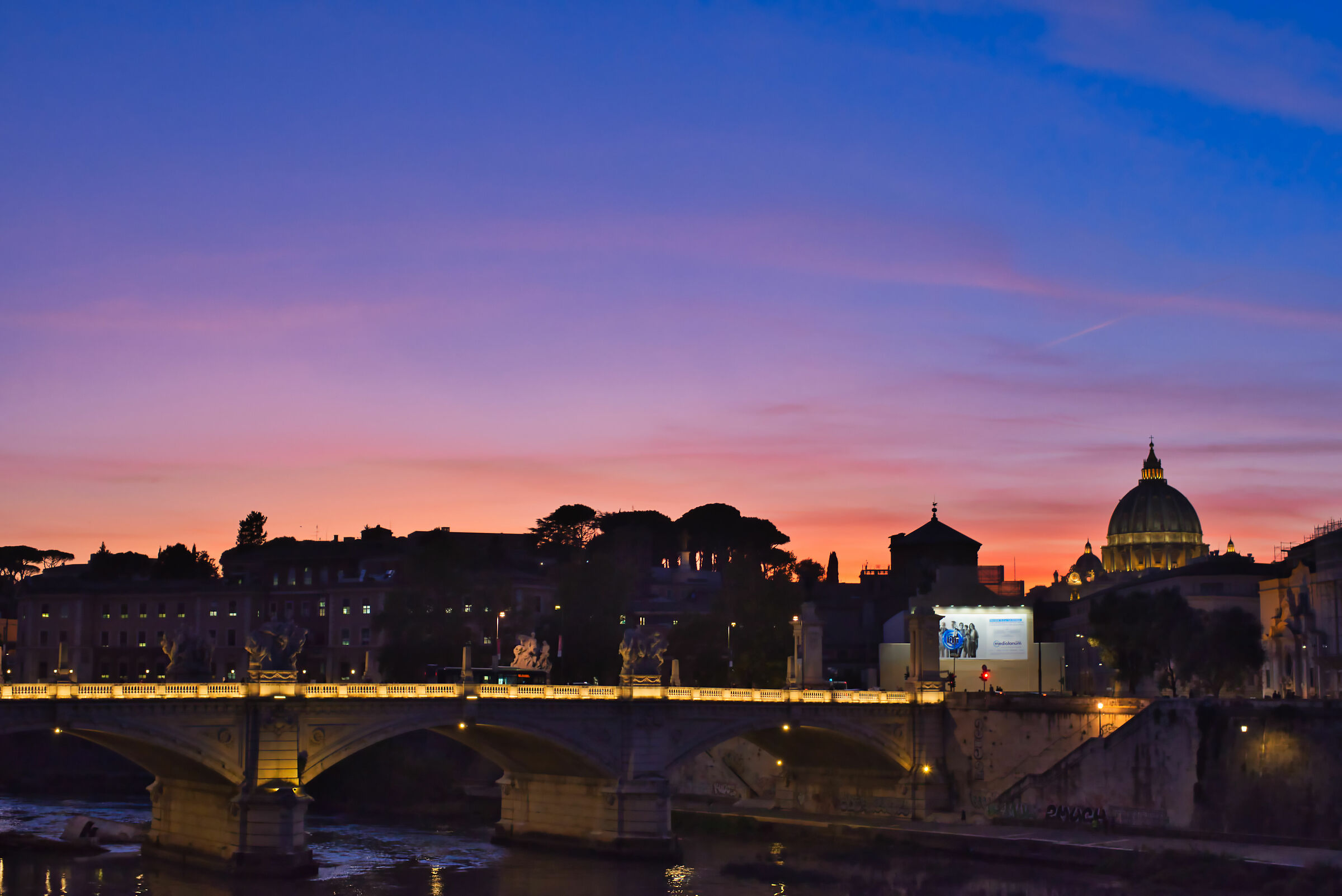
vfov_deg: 27.0
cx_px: 671
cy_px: 448
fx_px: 1864
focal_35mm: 50
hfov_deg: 39.6
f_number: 5.6
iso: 1600
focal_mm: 50
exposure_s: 1/100
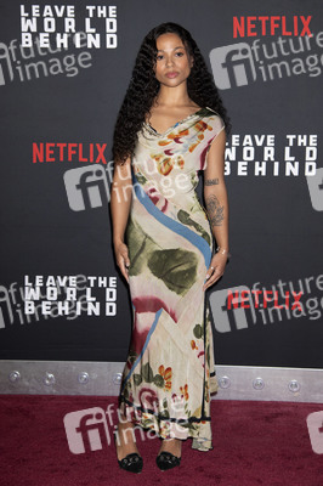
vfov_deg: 34.5
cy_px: 243
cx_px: 162
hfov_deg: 23.3
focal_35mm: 58
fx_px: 782
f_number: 5
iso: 400
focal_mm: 58
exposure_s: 1/200
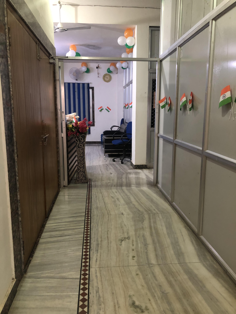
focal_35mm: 28
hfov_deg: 49.7
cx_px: 118
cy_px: 157
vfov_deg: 63.4
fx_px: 255
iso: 100
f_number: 1.8
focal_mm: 4
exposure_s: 1/11
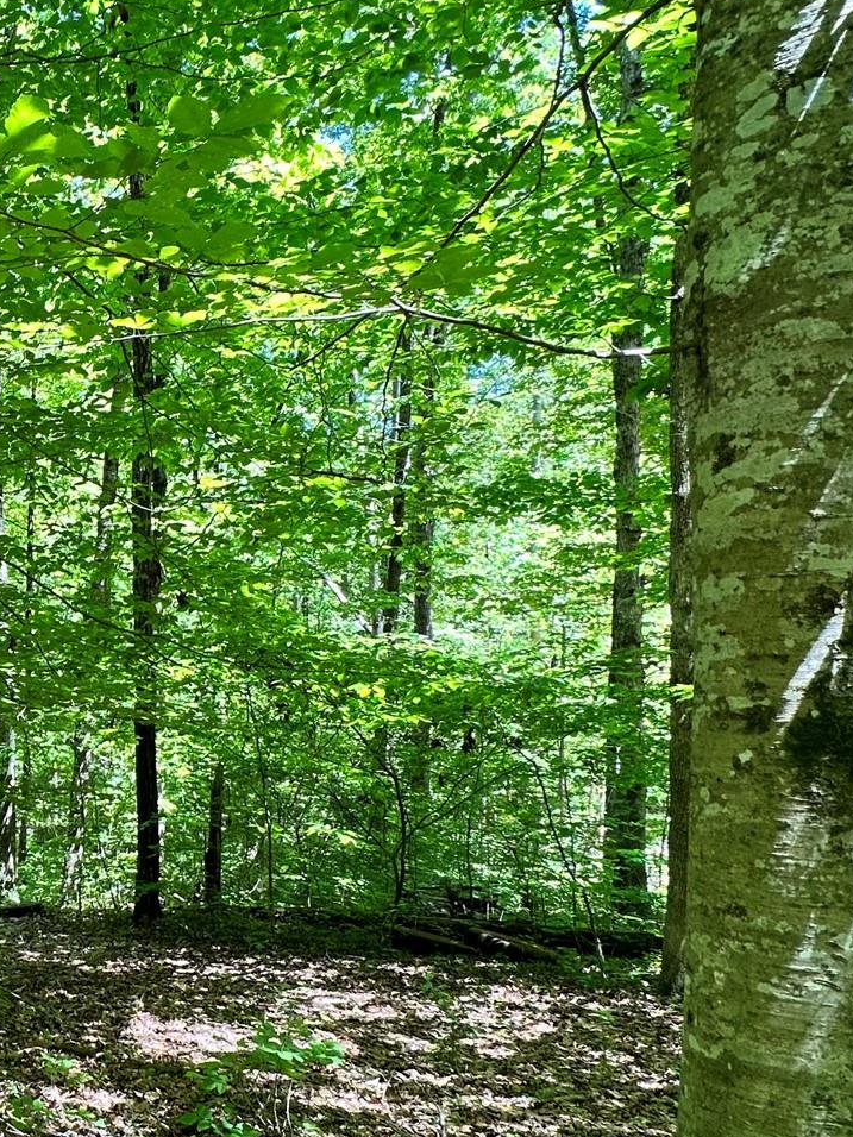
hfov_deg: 35.8
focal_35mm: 30
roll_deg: -1.1
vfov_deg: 59.6
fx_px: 986
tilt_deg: +1.2
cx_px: -188
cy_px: 668
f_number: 2.2
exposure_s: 1/99
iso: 64
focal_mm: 2.22
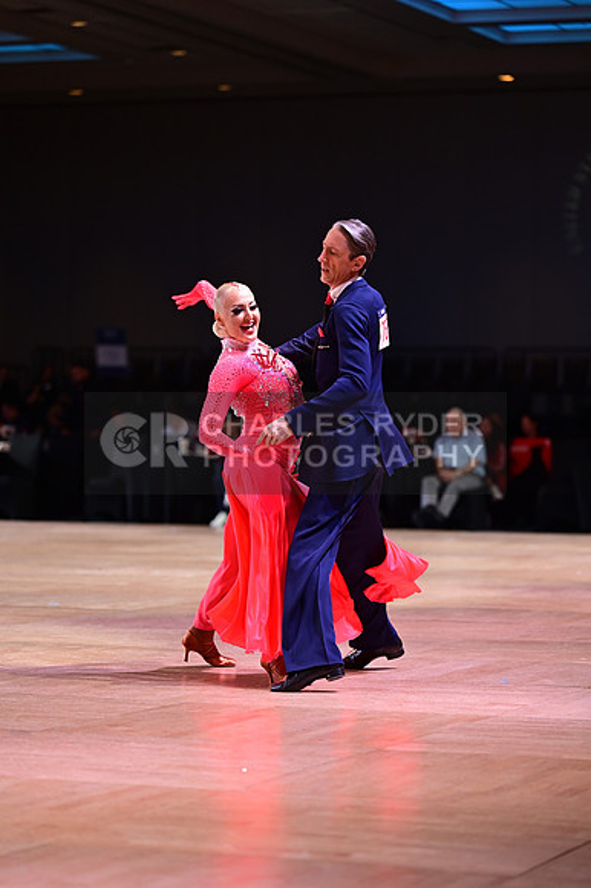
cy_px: 444
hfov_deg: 11.4
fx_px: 2958
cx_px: 296
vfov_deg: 17.1
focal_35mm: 120
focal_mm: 120
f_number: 2.8
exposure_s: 1/400
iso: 1600
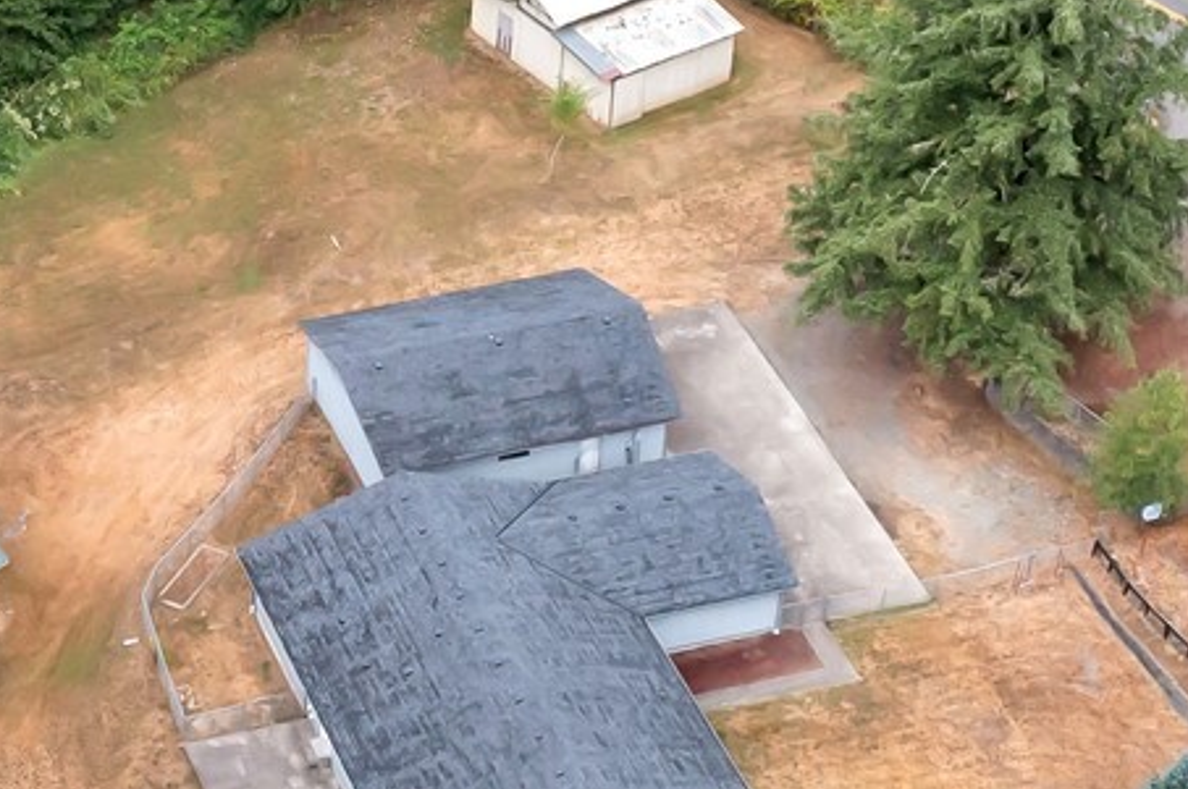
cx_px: 111
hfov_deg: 19.1
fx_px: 3461
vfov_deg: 12.9
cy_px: 718
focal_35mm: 105
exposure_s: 1/320
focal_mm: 10.26
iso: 400
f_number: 7.1
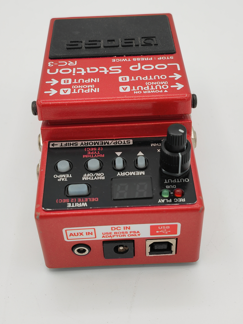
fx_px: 487
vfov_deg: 36.8
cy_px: 162
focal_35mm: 52
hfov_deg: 28.0
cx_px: 122
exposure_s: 1/310
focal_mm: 5.53
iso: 50
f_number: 1.8
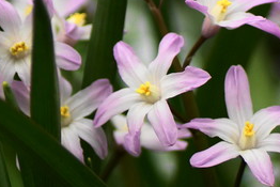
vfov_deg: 3.0
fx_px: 3611
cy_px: 60
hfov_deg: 4.4
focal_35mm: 464
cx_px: -44
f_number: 3.2
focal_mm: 90
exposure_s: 1/1600
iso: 400
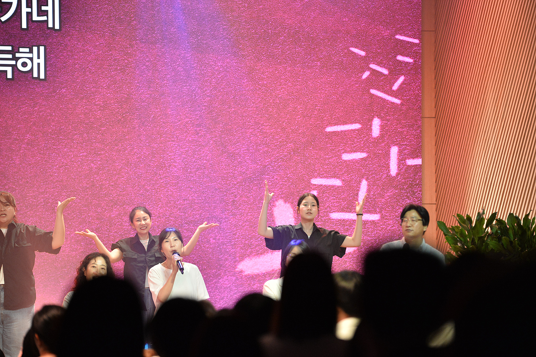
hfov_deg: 12.5
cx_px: 268
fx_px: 2455
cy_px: 178
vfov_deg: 8.3
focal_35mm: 165
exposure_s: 1/200
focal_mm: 165
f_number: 2.8
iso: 2500
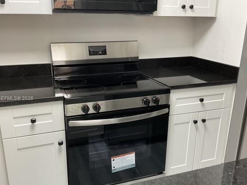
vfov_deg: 39.6
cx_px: 121
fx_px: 257
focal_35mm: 36
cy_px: 98
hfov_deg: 51.4
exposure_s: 1/60
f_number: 1.8
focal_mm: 3
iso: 100
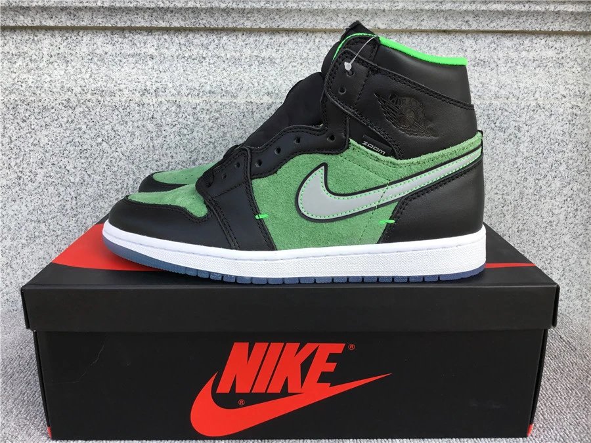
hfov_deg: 58.4
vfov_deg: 45.4
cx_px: 296
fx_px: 529
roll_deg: -0.1
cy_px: 222
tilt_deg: -15.4
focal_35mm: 31
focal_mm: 3.3
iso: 25
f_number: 2.4
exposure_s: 1/205
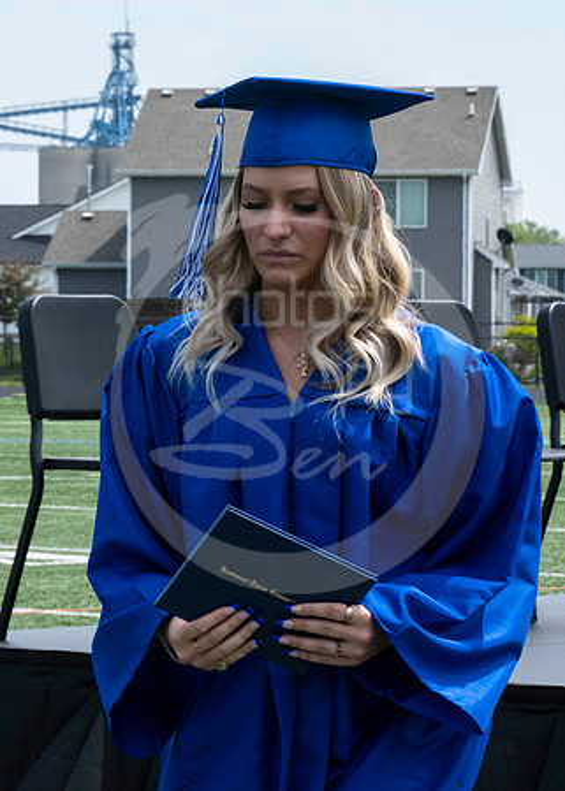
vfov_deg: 10.1
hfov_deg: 7.2
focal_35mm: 200
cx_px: 31
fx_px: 4501
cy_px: 356
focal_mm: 70
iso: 200
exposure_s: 1/250
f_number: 13
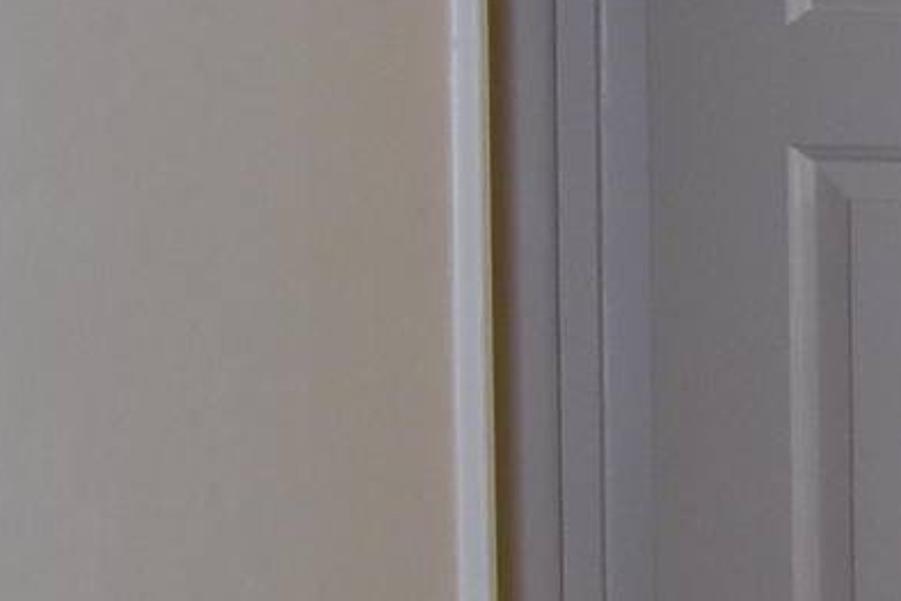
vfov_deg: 12.0
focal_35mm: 114
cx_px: 2527
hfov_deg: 11.9
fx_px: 2854
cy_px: 372
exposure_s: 1/125
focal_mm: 10
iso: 400
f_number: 5.6
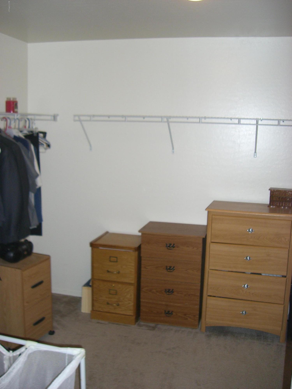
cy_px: 194
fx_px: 427
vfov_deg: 49.0
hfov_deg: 37.7
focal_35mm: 38
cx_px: 146
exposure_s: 1/60
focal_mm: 6.2
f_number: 2.7
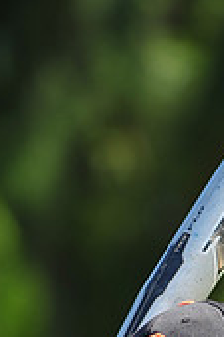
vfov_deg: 3.0
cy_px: 462
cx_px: 153
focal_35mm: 684
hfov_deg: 2.0
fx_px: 6397
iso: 200
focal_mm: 200
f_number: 4.5
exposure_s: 1/640
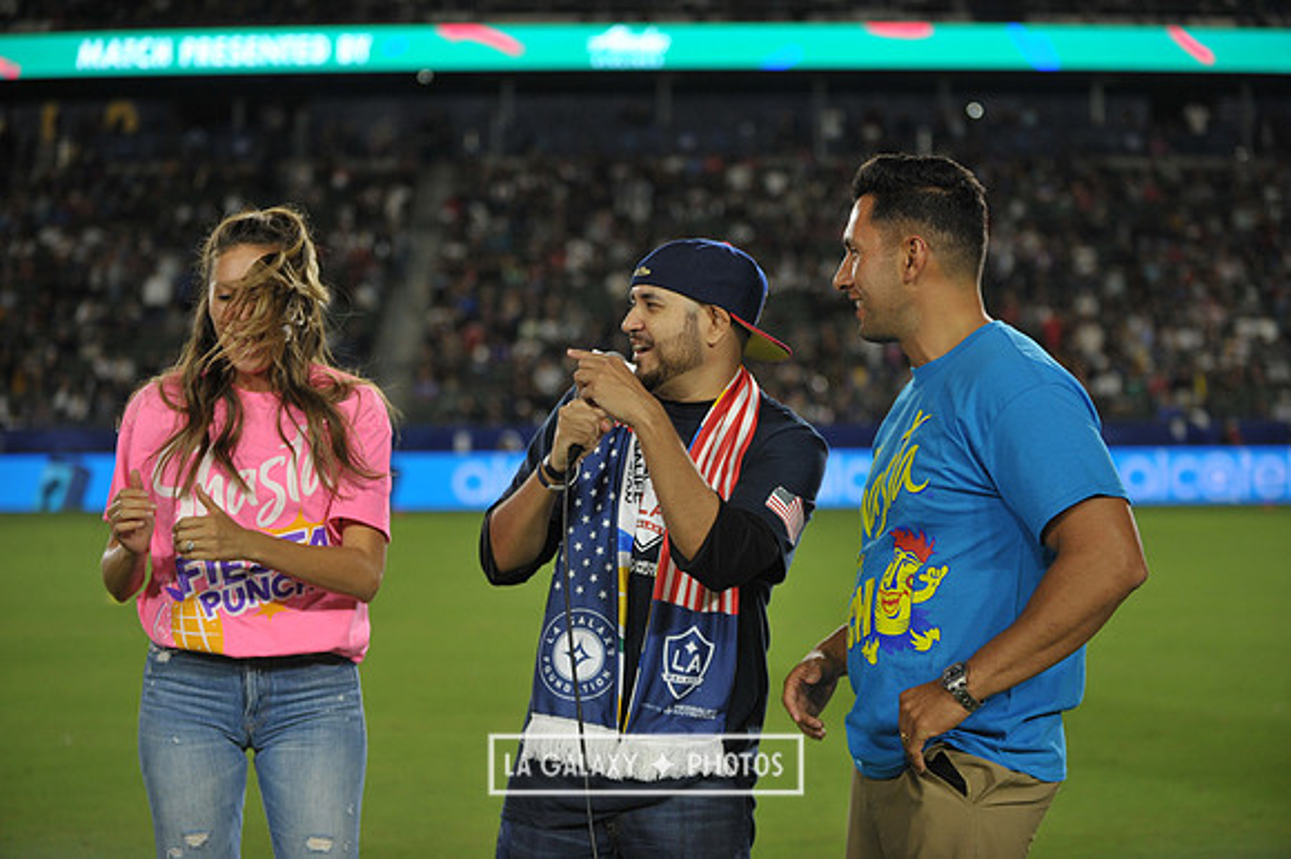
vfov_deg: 19.4
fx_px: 2509
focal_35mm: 70
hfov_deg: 28.9
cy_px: 430
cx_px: 646
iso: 1250
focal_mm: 70
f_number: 2.8
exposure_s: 1/1000
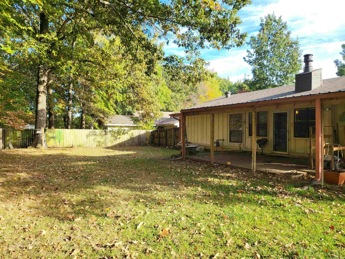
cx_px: 172
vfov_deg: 56.8
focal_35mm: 24
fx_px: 239
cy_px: 130
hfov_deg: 71.6
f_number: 1.8
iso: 40
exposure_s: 1/487
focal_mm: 5
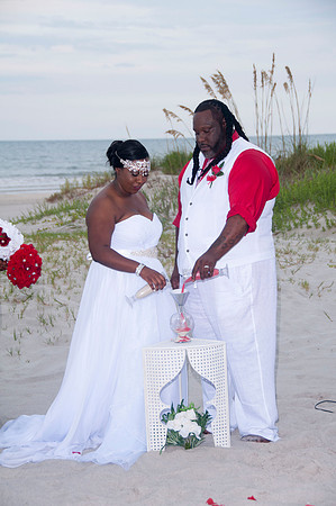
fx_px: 1305
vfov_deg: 21.9
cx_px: 168
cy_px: 253
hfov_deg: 14.7
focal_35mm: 93
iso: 200
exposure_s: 1/125
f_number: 5.6
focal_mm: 62
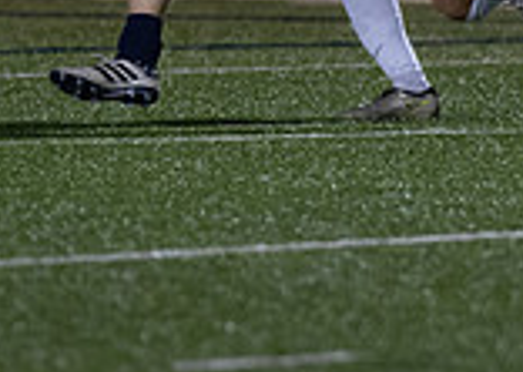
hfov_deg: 1.7
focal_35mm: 1160
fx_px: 17208
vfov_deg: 1.2
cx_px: 426
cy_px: 51
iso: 1250
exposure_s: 1/1250
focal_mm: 135
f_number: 1.8
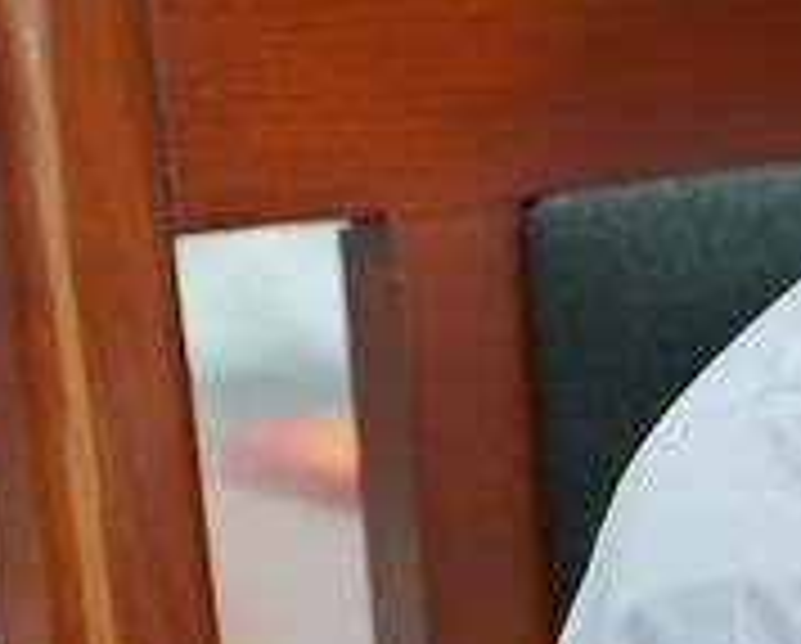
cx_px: 2277
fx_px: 11991
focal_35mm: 505
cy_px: 131
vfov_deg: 3.1
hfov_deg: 3.7
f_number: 2.8
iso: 4000
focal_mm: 80
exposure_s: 1/125
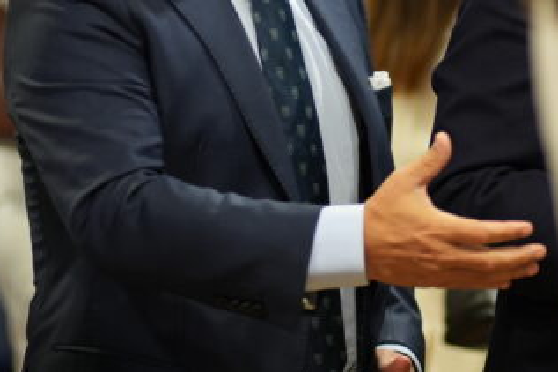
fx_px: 4260
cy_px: -19
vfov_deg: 5.0
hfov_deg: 7.5
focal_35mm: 275
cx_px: 326
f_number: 1.8
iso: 800
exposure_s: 1/100
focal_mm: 85
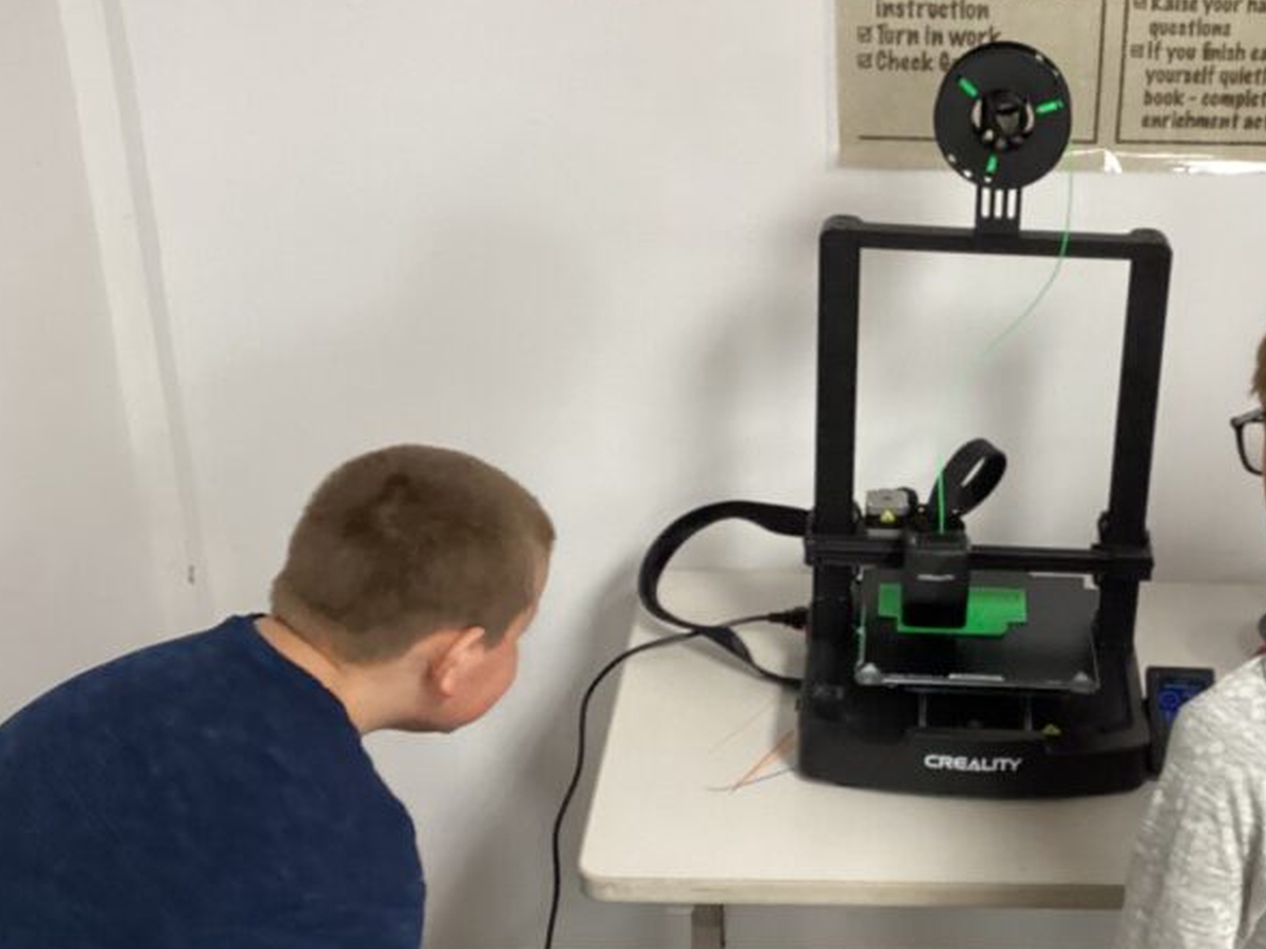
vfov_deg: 26.9
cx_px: 984
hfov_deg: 34.6
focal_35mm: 54
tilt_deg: -28.3
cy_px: 592
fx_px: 1975
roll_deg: -2.4
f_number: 2.4
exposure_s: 1/60
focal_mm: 3.3
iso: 250
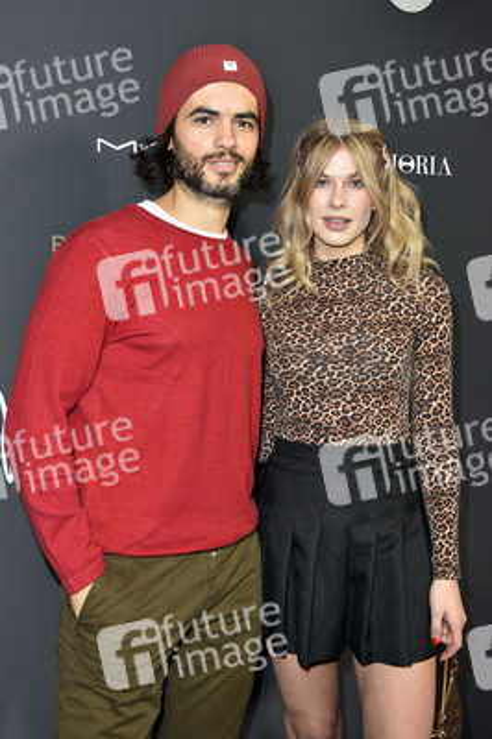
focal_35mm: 40
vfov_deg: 48.5
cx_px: 246
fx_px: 821
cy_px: 370
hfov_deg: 33.3
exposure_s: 1/100
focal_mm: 40
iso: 1000
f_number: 5.6
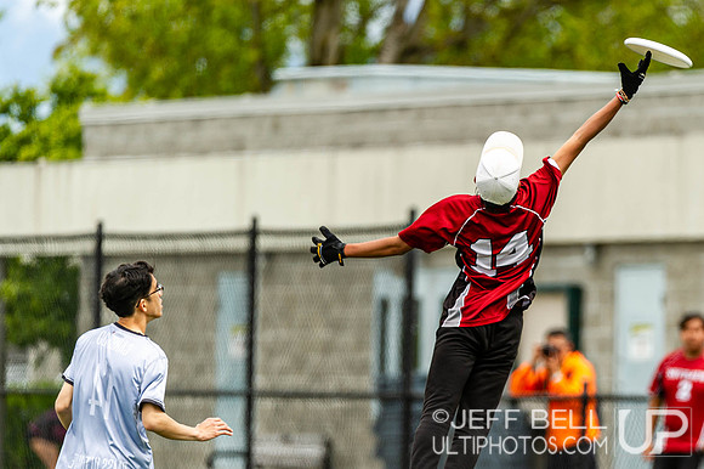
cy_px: 317
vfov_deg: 2.5
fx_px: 10895
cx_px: 486
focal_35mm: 557
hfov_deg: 3.7
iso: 220
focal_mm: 360
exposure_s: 1/1000
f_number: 4
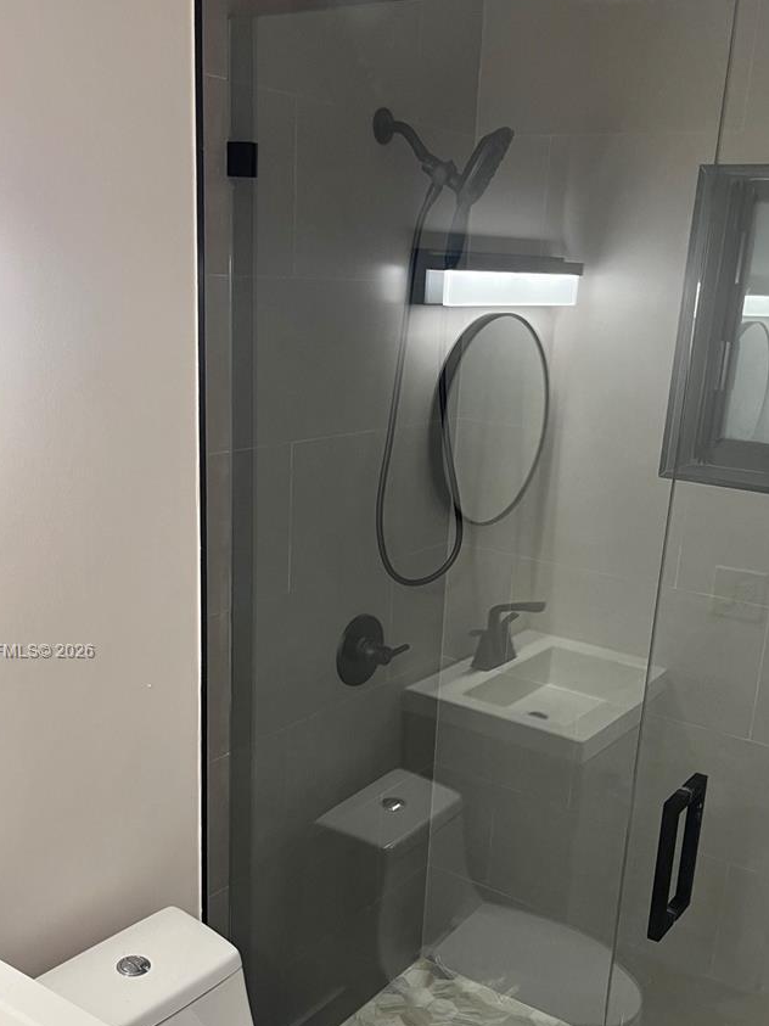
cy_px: 652
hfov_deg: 38.6
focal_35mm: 37
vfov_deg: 49.6
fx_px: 1096
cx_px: 416
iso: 125
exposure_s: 1/60
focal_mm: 5.1
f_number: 1.6
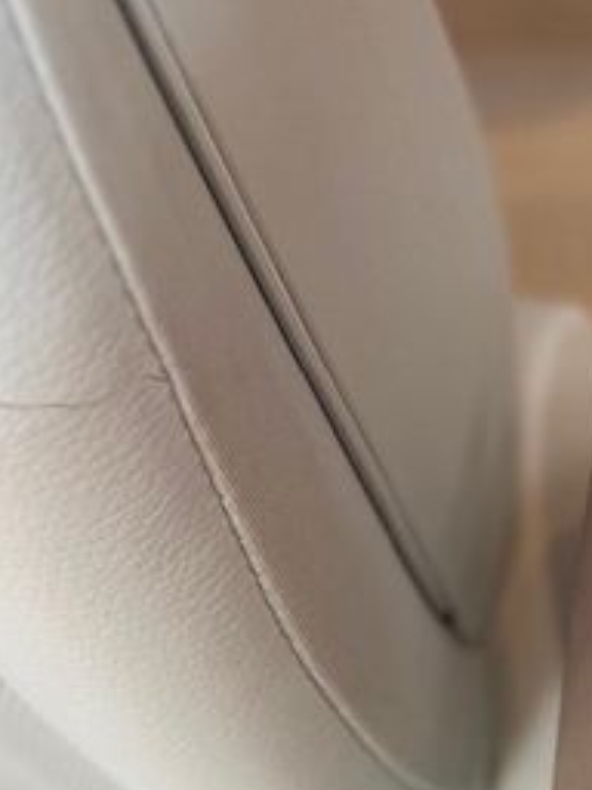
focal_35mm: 80
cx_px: 906
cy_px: 1214
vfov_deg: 20.5
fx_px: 1824
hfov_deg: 16.6
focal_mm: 6.76
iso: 125
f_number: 1.78
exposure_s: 1/60
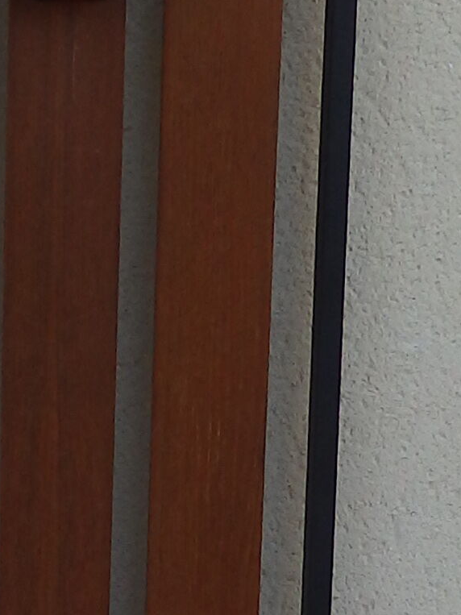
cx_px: -278
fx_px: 2682
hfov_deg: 9.5
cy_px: 571
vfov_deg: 13.0
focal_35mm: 151
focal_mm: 4.5
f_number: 3
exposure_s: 1/500
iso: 125
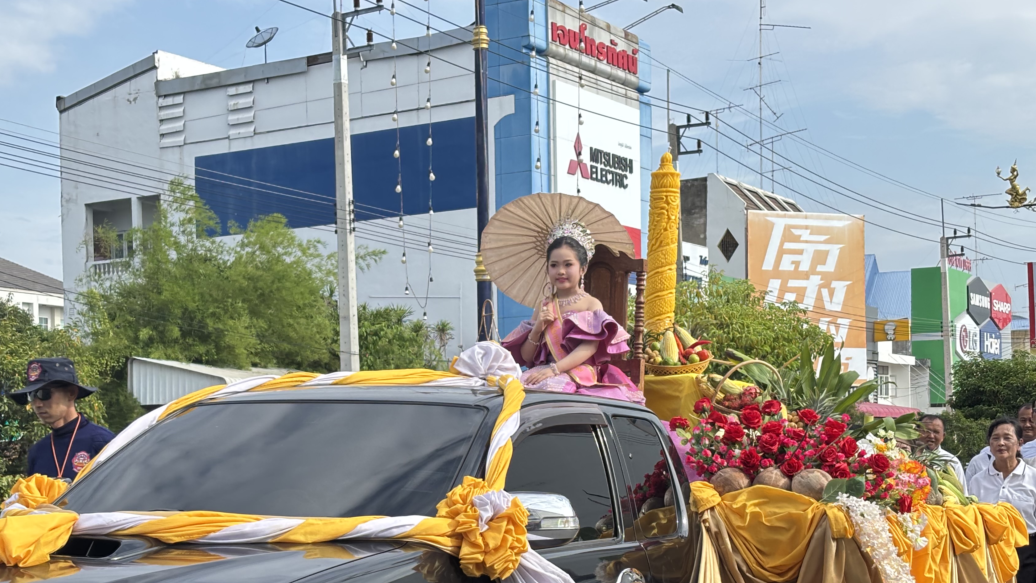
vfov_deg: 17.6
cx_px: 433
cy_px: 439
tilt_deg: +0.5
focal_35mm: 68
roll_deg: +0.7
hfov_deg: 30.9
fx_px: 1868
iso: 32
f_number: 1.6
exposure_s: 1/988
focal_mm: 5.96
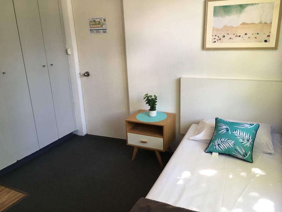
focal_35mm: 29
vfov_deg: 48.2
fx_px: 236
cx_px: 141
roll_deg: +1.8
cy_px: 106
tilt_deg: -18.2
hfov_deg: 61.7
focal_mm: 4.15
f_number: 2.2
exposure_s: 1/33
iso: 32
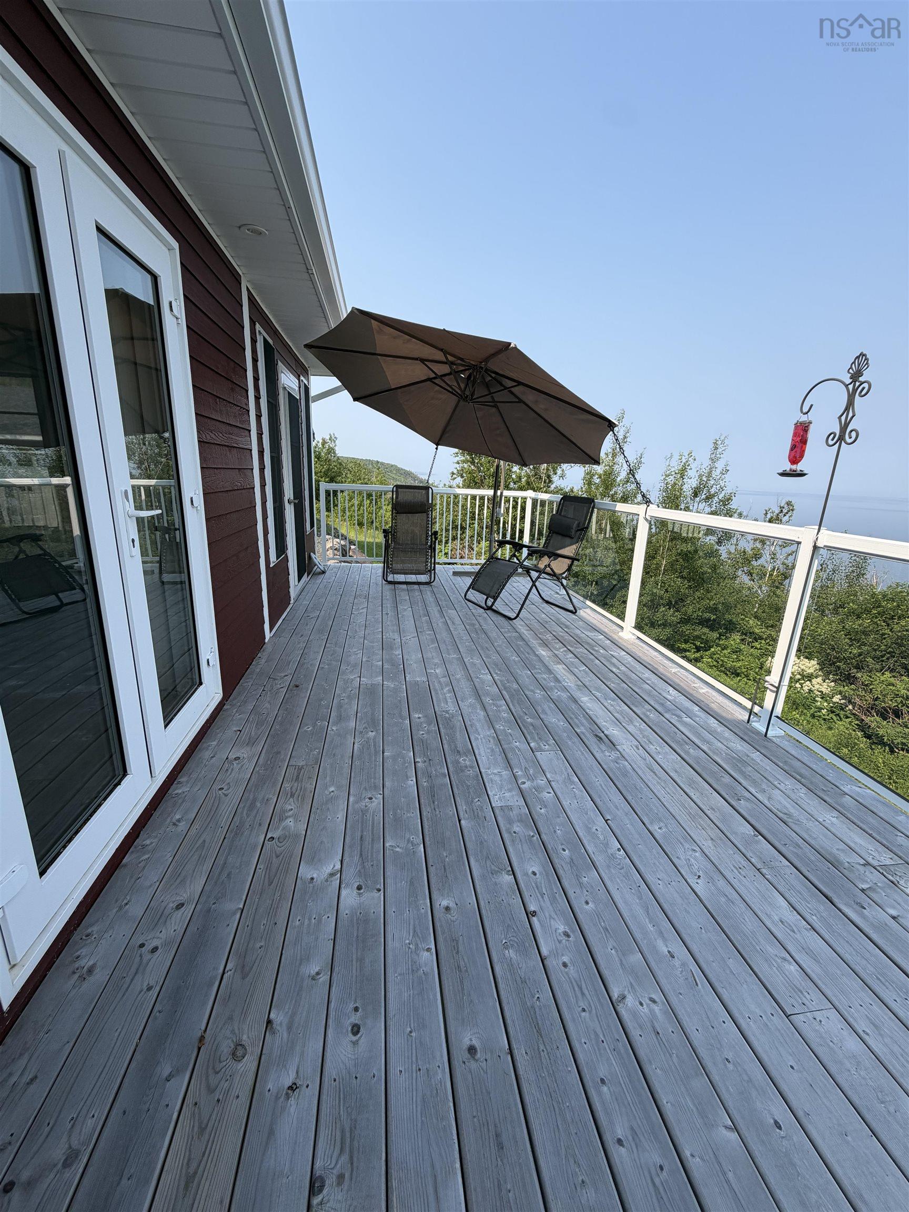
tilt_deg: -15.9
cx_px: 454
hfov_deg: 85.7
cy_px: 606
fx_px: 490
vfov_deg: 102.1
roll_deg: -2.6
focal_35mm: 14
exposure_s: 1/770
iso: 32
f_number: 2.2
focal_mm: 2.22
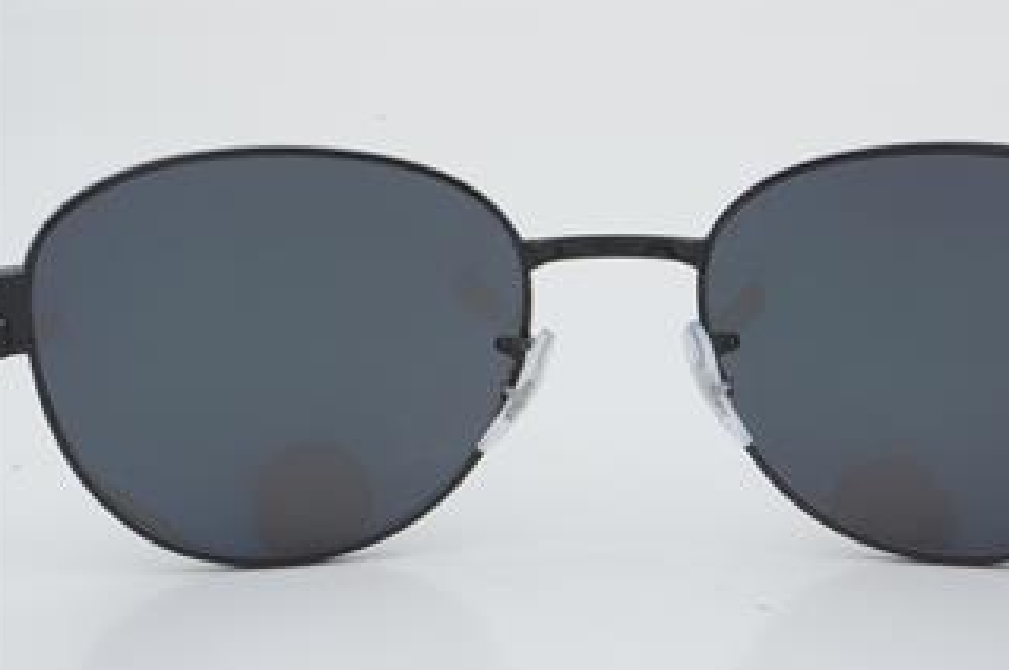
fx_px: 2632
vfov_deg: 14.5
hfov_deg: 21.7
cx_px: 614
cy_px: 354
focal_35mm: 94
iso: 100
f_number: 32
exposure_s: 1/3
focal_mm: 50
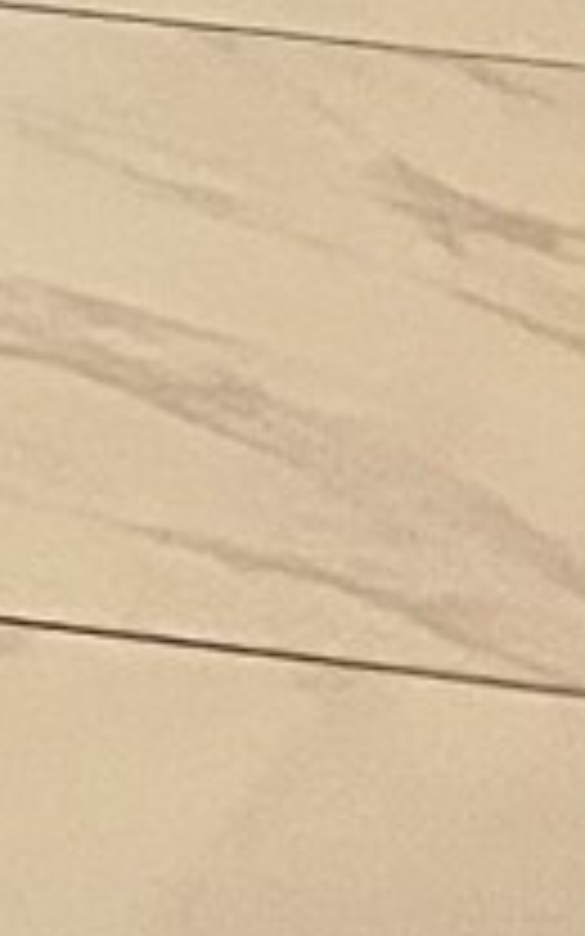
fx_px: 6938
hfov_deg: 4.7
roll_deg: +0.2
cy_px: -2205
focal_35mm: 272
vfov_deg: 6.7
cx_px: -1012
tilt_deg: -11.0
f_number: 1.6
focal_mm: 5.1
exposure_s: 1/30
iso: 500
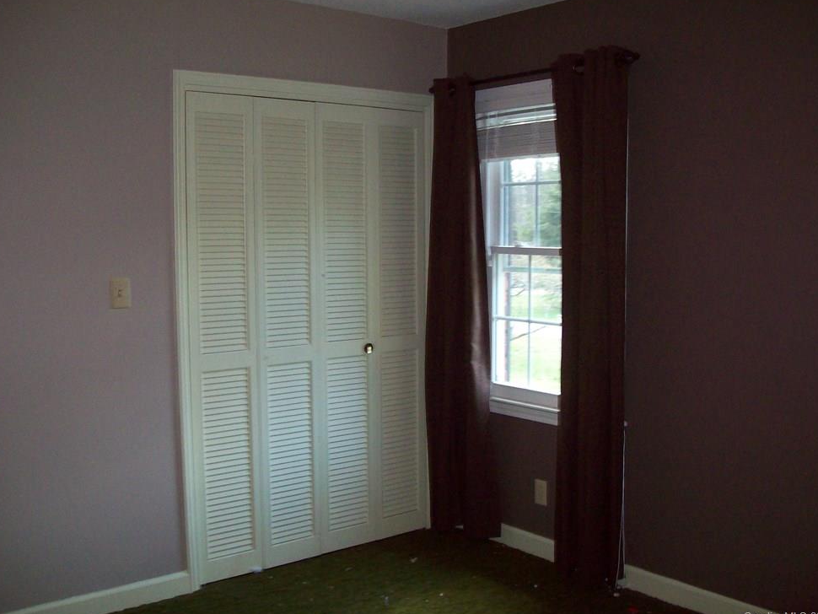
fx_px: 898
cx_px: 409
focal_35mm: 38
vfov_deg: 37.7
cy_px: 301
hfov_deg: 49.0
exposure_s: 1/64
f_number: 2.7
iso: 200
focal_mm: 6
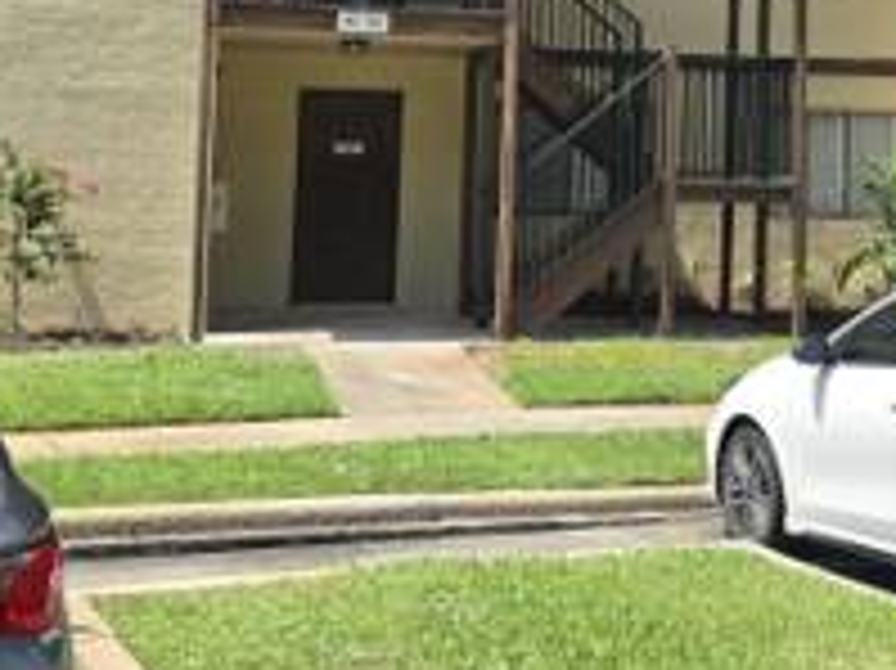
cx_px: 603
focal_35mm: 74
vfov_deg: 19.2
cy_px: -29
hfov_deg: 26.2
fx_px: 1914
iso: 12
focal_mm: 6.3
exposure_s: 1/659
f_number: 1.7
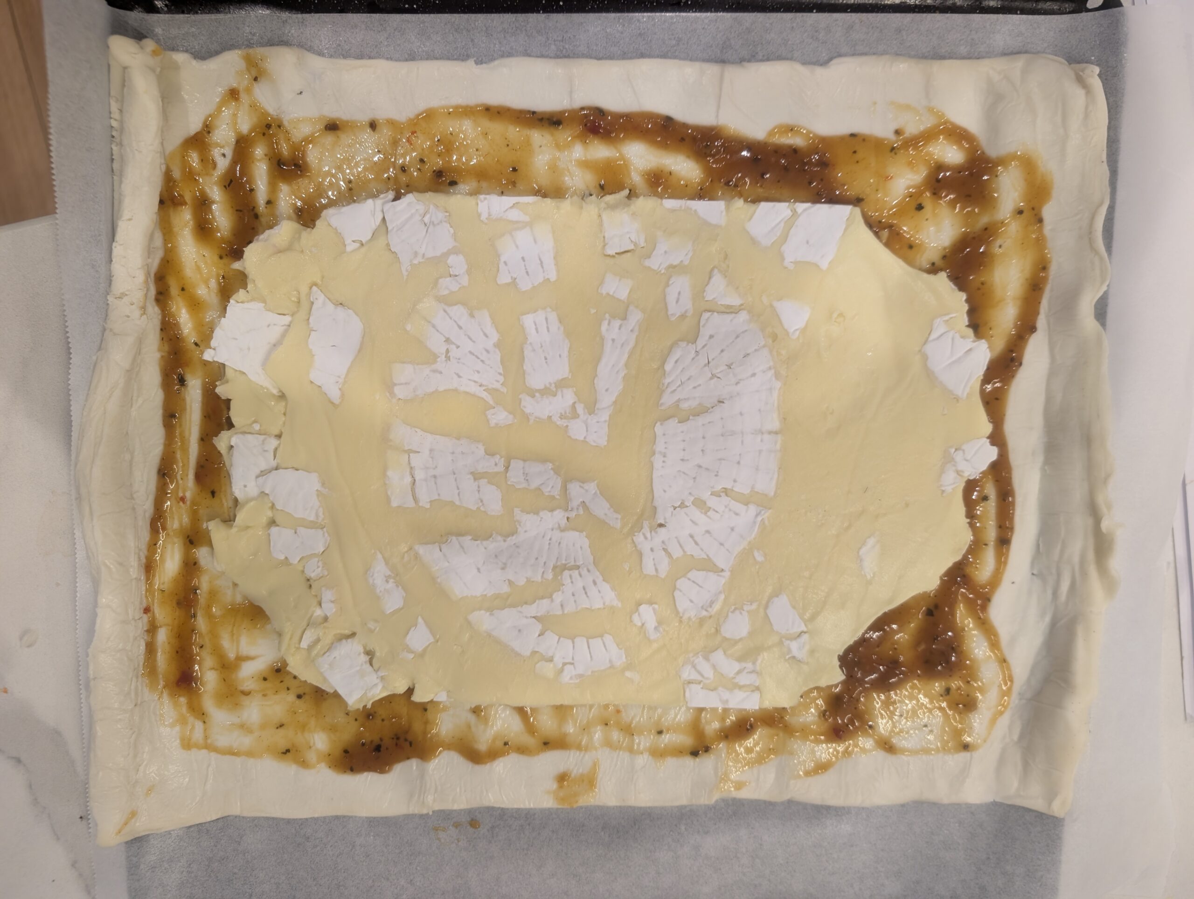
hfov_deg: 71.5
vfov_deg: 56.9
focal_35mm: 24
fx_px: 829
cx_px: 597
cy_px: 450
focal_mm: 6.9
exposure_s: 1/50
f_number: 1.68
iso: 94
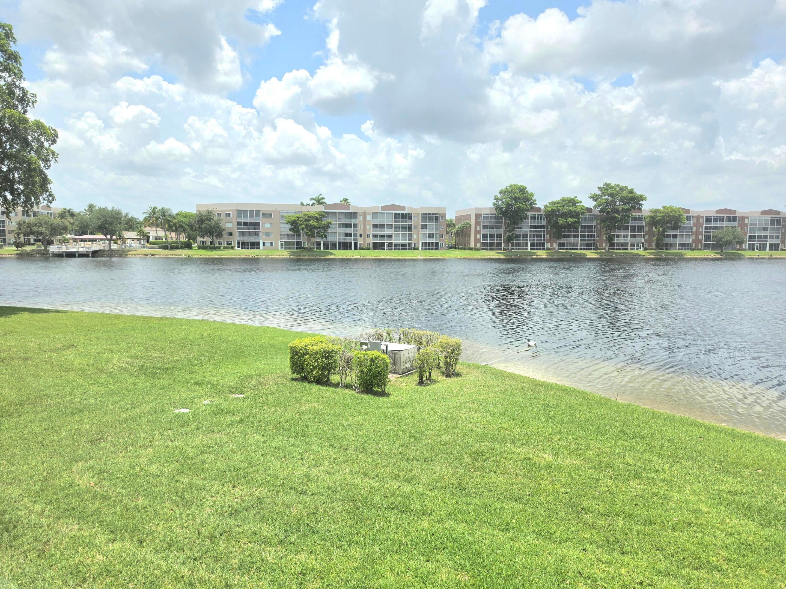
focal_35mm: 23
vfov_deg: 58.9
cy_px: 294
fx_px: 522
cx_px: 393
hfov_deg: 73.9
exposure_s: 1/10000
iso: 64
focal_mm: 6.5
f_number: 1.4
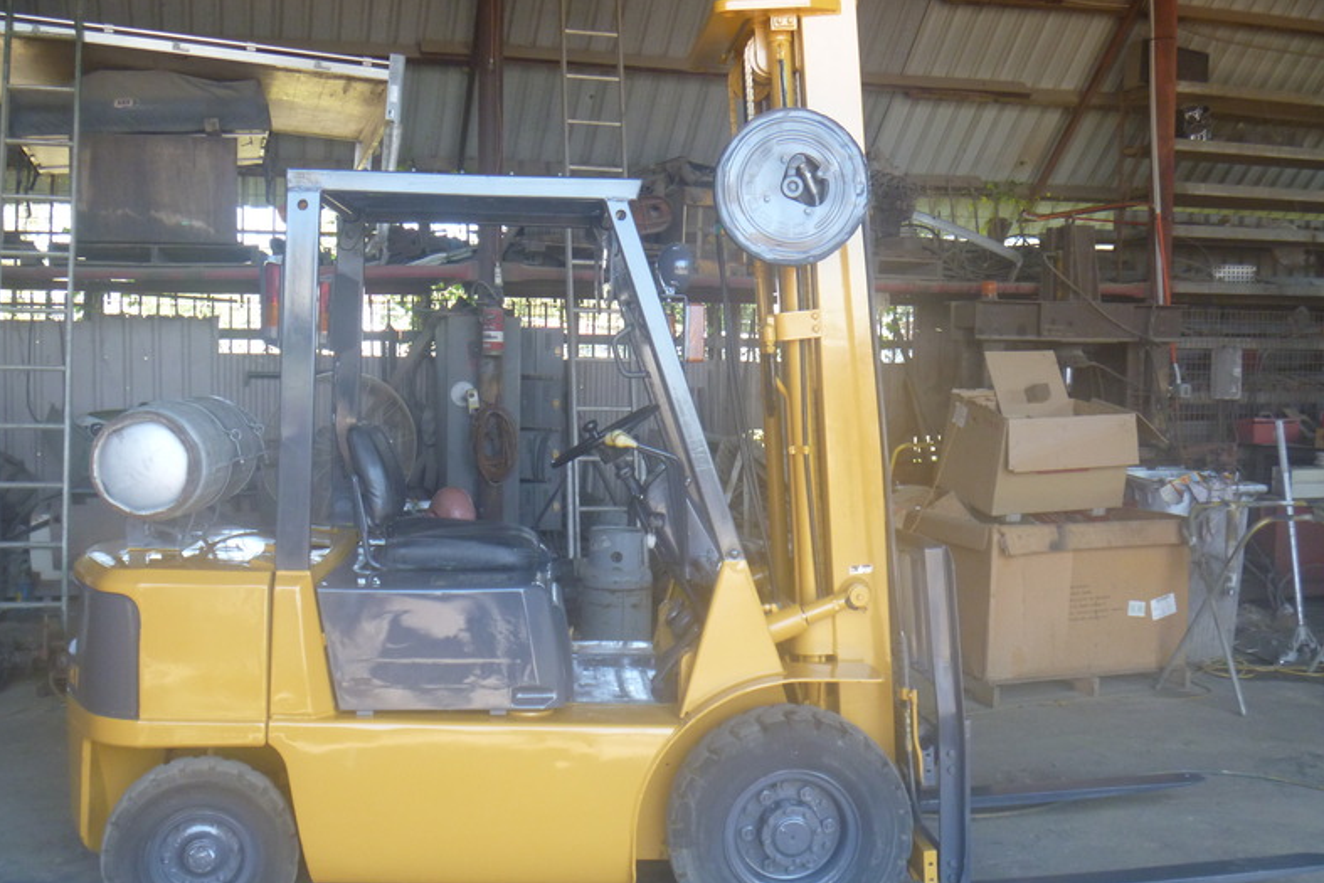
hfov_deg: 51.9
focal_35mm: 37
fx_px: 1361
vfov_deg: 35.9
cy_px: 488
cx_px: 653
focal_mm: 6.3
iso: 200
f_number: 3.5
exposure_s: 1/60
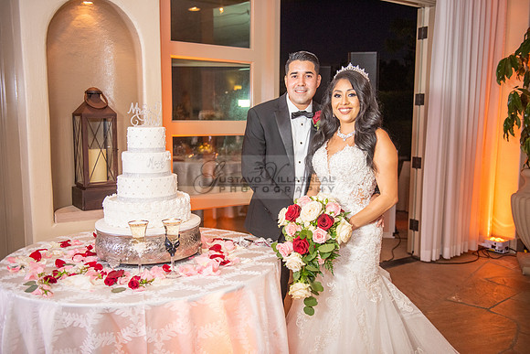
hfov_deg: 55.8
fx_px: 501
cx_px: 265
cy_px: 177
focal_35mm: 34
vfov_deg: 38.9
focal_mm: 34
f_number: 2.8
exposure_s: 1/125
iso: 1250
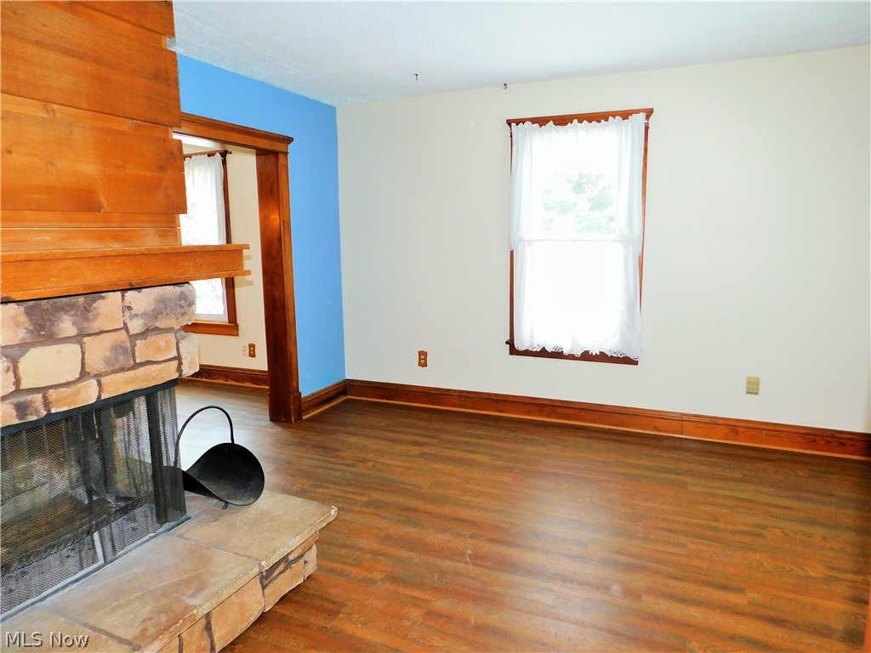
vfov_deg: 58.9
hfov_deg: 73.9
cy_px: 326
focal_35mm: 23
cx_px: 436
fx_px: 579
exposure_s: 1/30
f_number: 3
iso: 200
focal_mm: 4
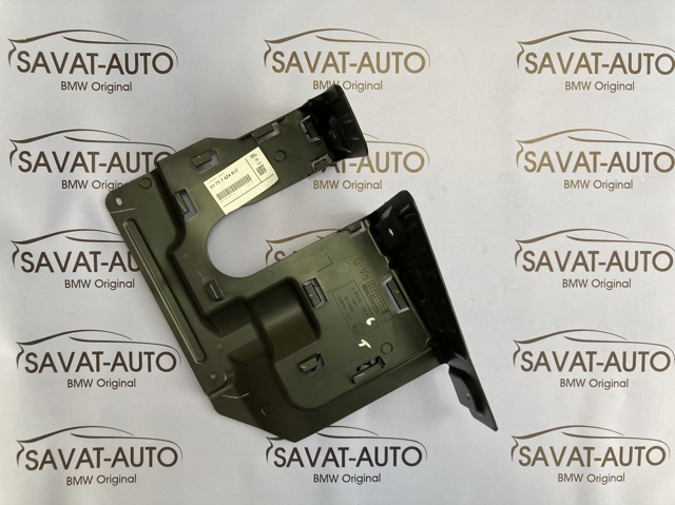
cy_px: 252
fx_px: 546
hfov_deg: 63.5
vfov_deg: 49.7
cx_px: 338
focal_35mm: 28
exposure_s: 1/103
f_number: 1.8
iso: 80
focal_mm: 3.99
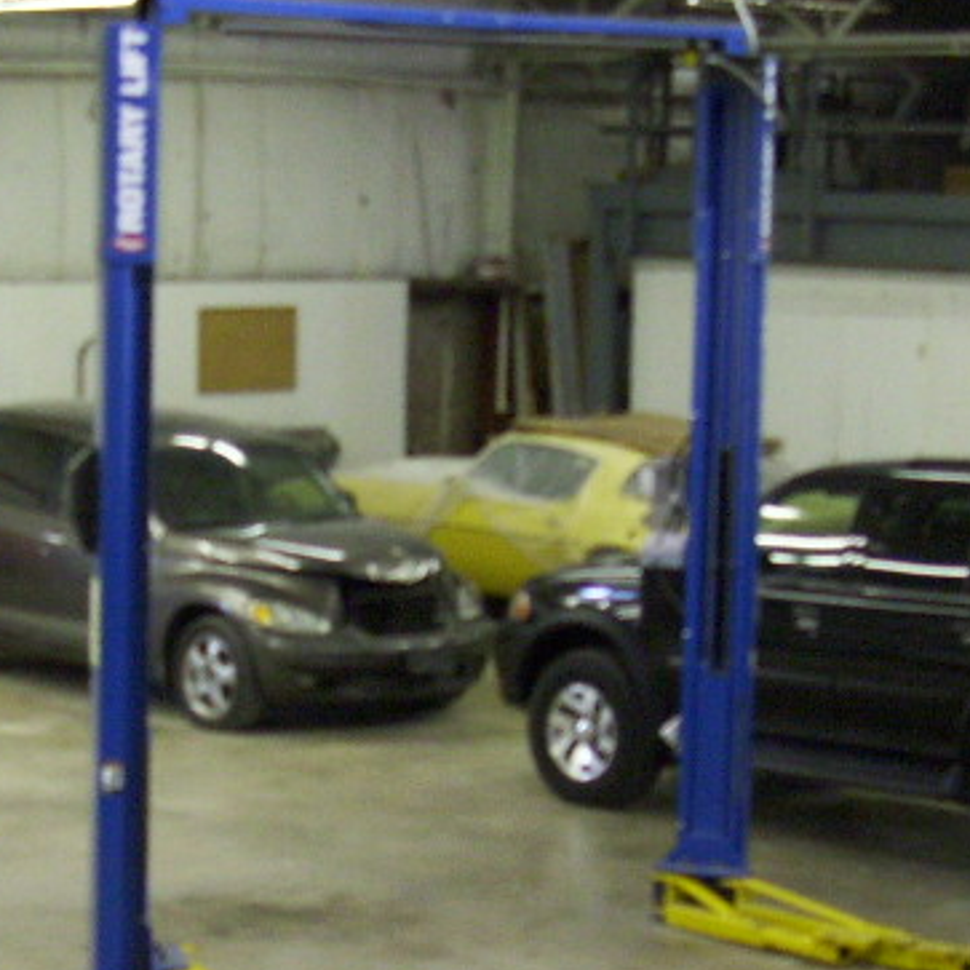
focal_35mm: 106
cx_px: 302
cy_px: 794
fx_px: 3361
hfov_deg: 16.4
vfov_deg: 16.3
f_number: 2.9
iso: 160
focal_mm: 5.7
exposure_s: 1/13
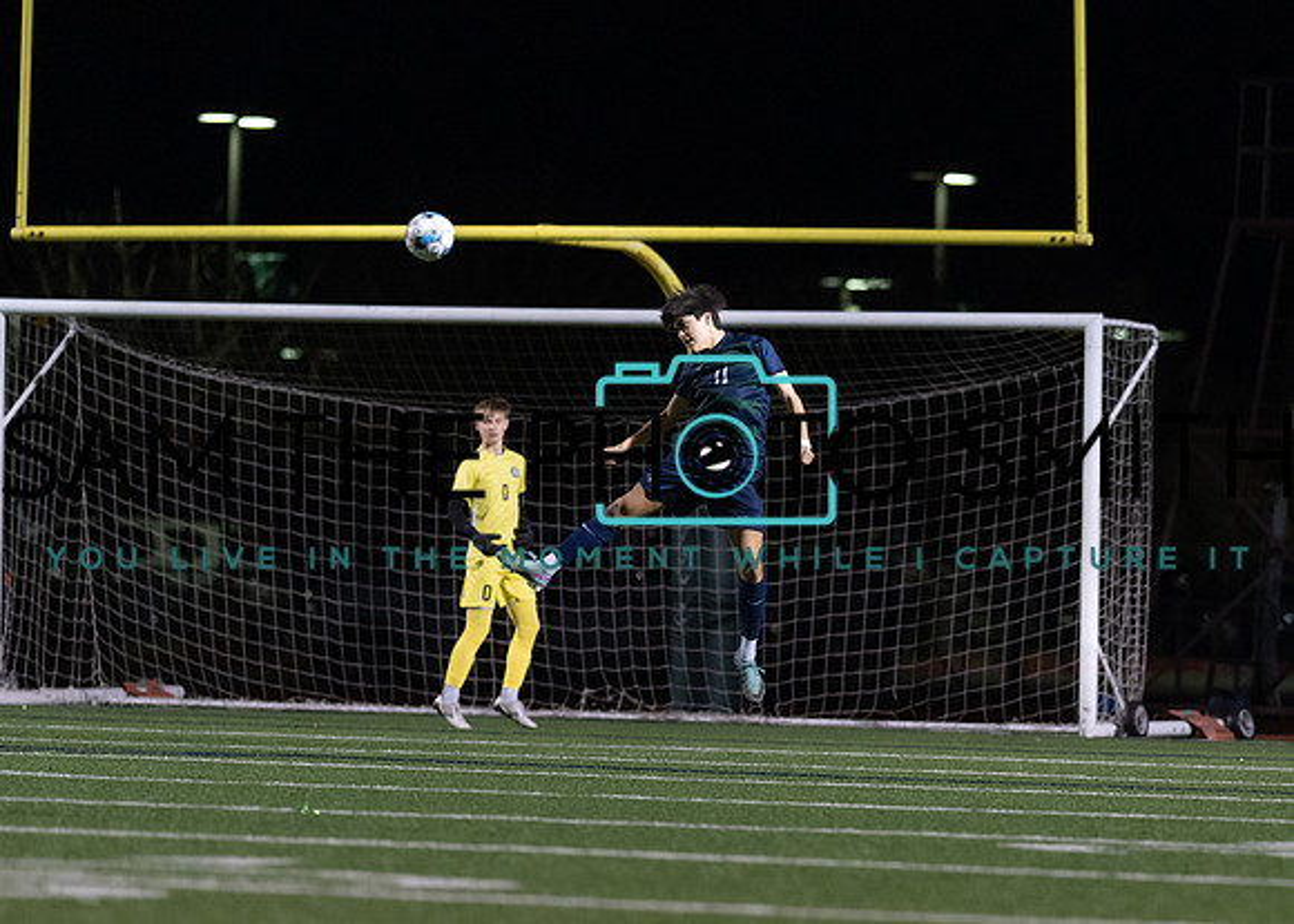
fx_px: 11594
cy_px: 562
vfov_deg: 4.6
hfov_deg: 6.4
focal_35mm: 316
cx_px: 971
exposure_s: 1/1250
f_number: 1.8
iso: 1250
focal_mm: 135
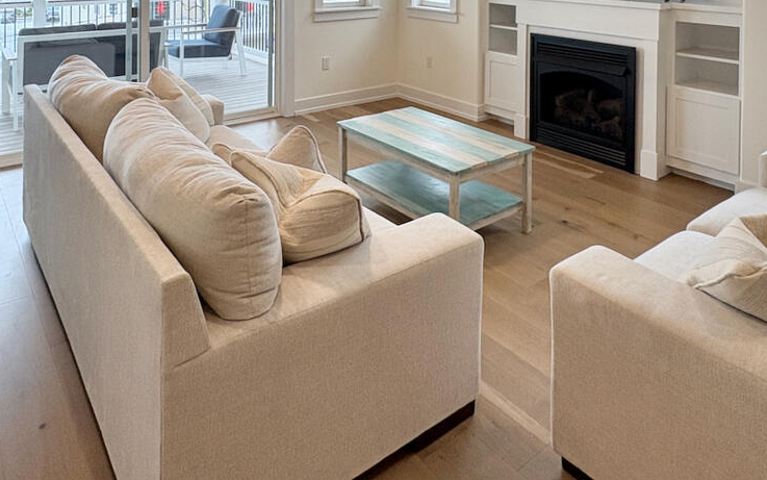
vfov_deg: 36.7
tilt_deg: -0.2
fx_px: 606
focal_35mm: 29
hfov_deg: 64.5
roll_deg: -0.3
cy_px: -43
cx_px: 419
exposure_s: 1/127
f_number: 2.2
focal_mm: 2.22
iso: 80
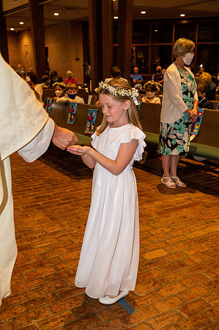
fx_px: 384
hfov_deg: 31.8
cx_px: 110
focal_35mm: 42
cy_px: 165
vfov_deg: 46.4
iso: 1600
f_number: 5
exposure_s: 1/125
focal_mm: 42
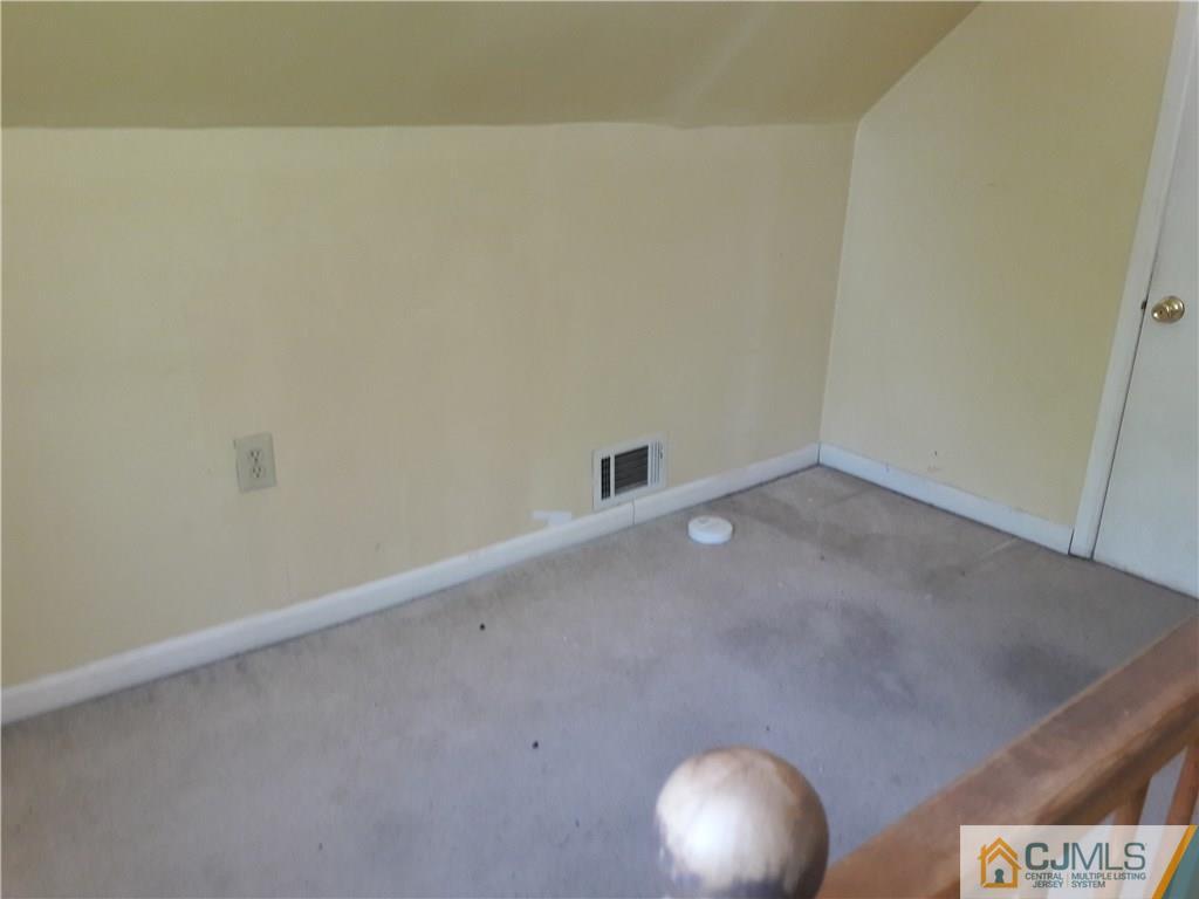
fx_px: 970
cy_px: 450
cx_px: 600
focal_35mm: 28
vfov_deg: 49.7
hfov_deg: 63.4
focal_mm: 3.7
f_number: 1.9
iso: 100
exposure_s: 1/30
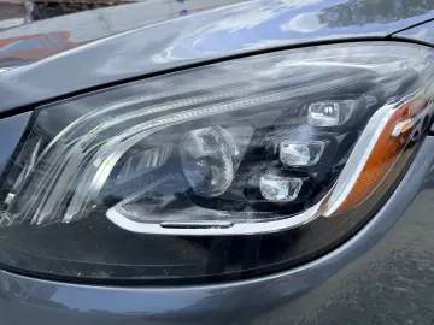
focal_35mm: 24
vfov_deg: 56.8
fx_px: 301
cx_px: 217
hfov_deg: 71.6
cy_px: 162
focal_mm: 6.76
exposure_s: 1/1901
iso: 80
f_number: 1.78
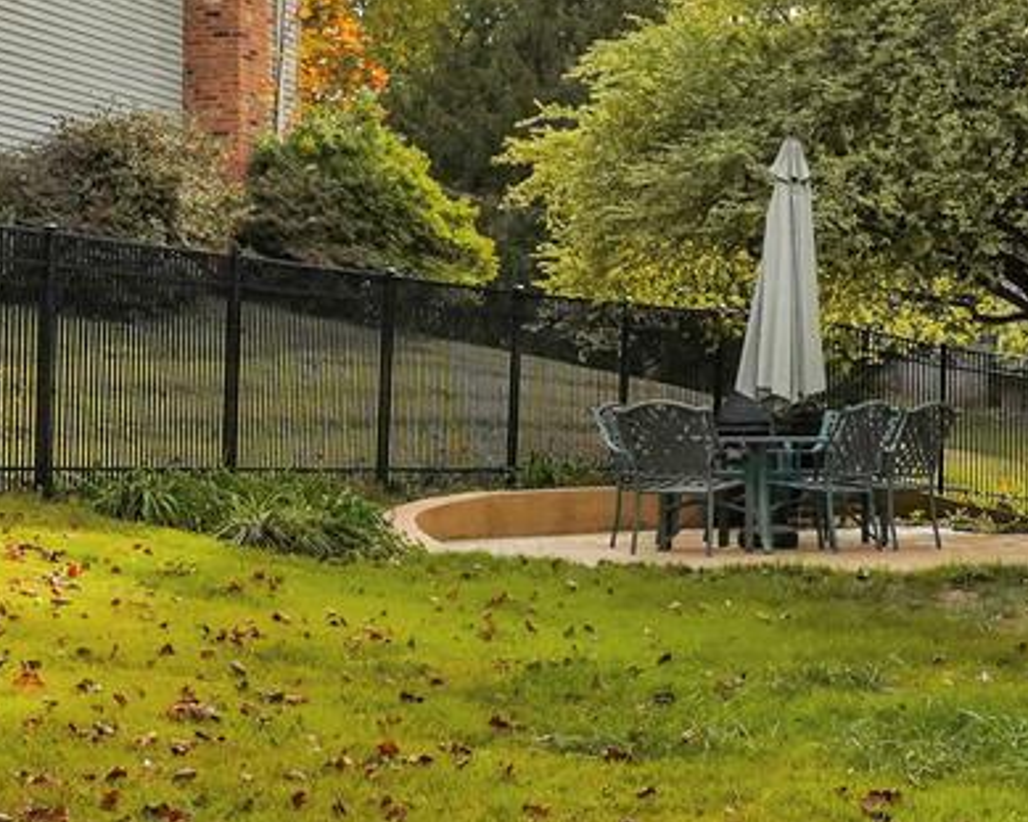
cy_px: 181
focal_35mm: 79
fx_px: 2403
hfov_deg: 24.1
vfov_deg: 19.2
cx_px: 575
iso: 1250
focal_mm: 16
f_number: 8
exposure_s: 1/1250
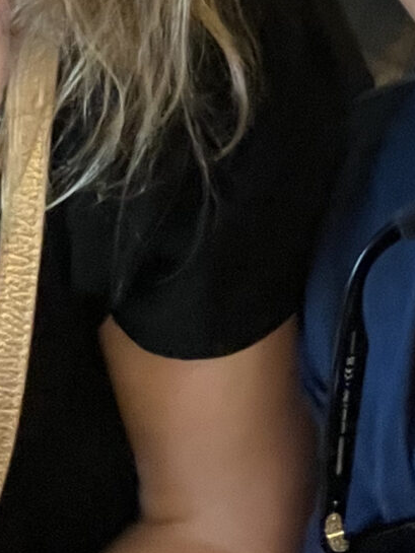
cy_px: -532
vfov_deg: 15.0
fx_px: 1726
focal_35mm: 108
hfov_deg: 13.7
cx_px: 271
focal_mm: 2.71
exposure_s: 1/38
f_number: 2.2
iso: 400
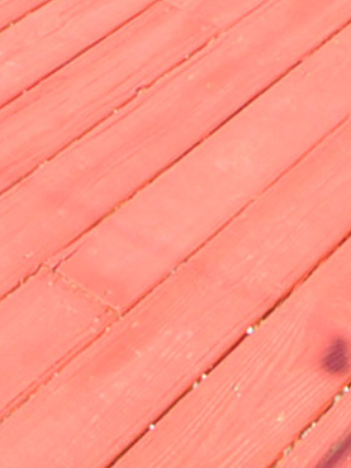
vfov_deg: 13.6
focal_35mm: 113
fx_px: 1529
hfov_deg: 12.7
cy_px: -592
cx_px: -93
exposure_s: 1/160
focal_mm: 10
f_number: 8
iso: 200
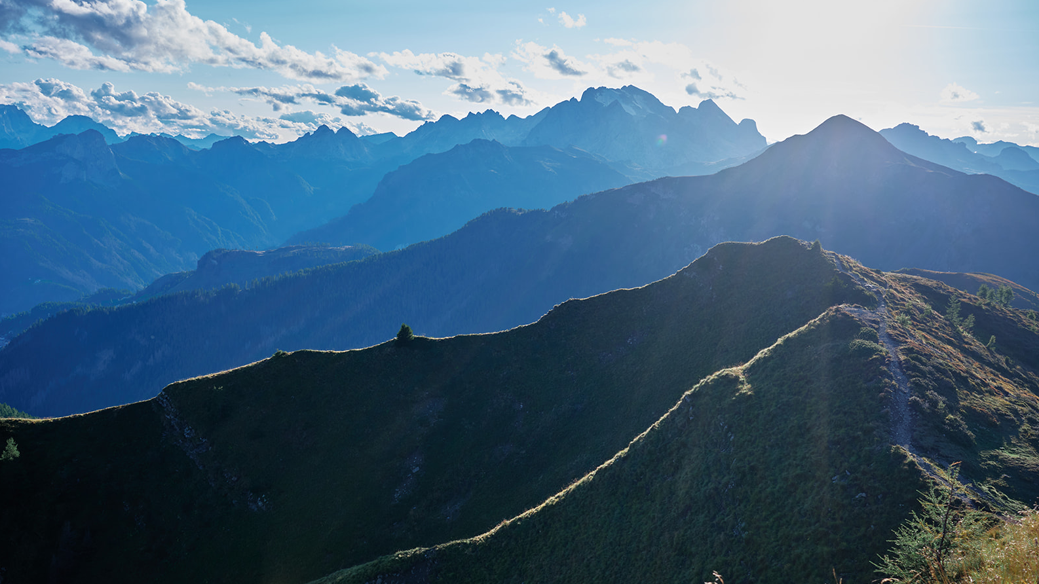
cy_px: 325
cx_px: 516
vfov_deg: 32.0
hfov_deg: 54.0
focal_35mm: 37
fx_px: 1019
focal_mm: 23
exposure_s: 1/850
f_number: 3.2
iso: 125
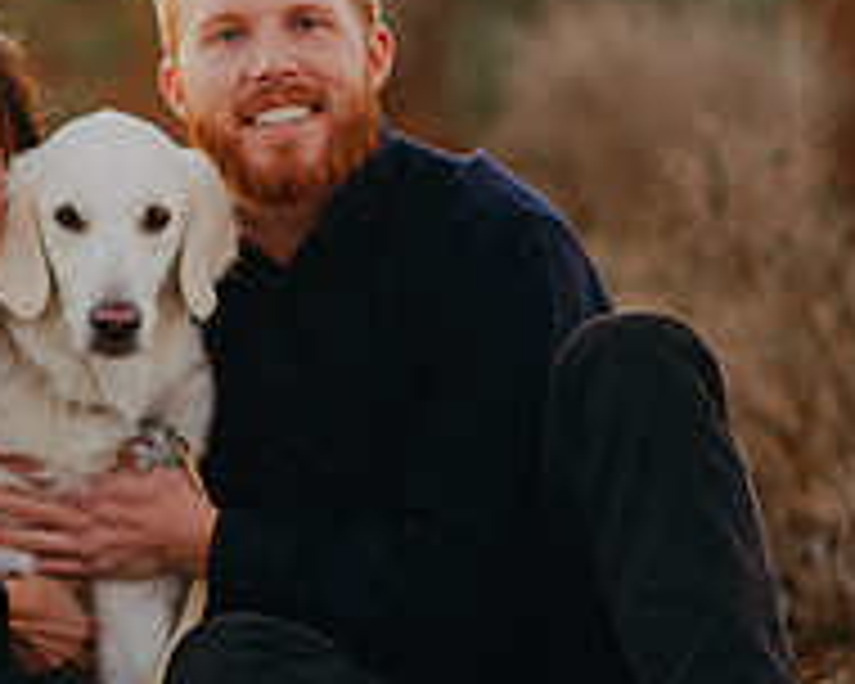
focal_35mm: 246
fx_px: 6225
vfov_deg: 6.3
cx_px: 41
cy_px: 468
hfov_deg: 7.8
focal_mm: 85
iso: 100
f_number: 1.4
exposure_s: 1/125
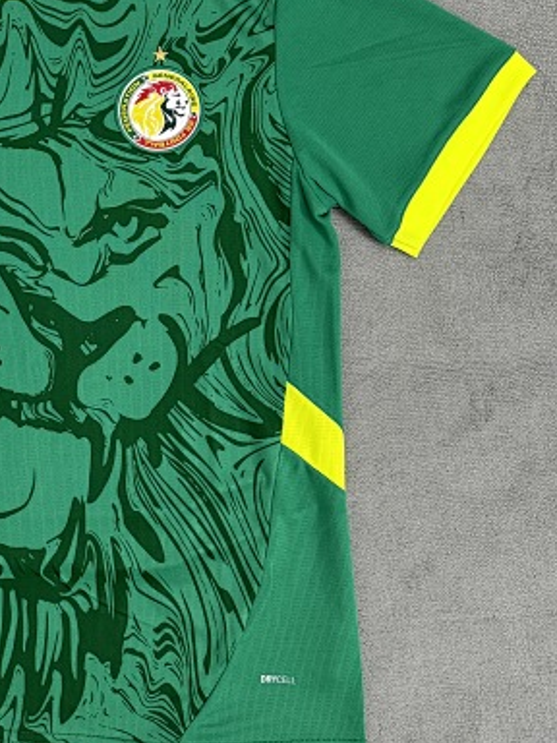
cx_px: 14
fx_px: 1073
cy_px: 205
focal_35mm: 50
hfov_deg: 27.6
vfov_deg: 37.4
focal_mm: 6.76
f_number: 1.78
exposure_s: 1/50
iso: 320
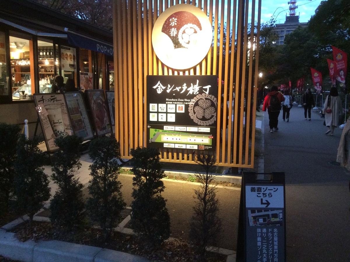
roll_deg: -1.4
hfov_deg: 56.9
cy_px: 131
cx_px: 175
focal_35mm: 32
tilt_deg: -6.9
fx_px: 323
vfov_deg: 44.0
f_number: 2.4
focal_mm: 3.3
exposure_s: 1/24
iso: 200
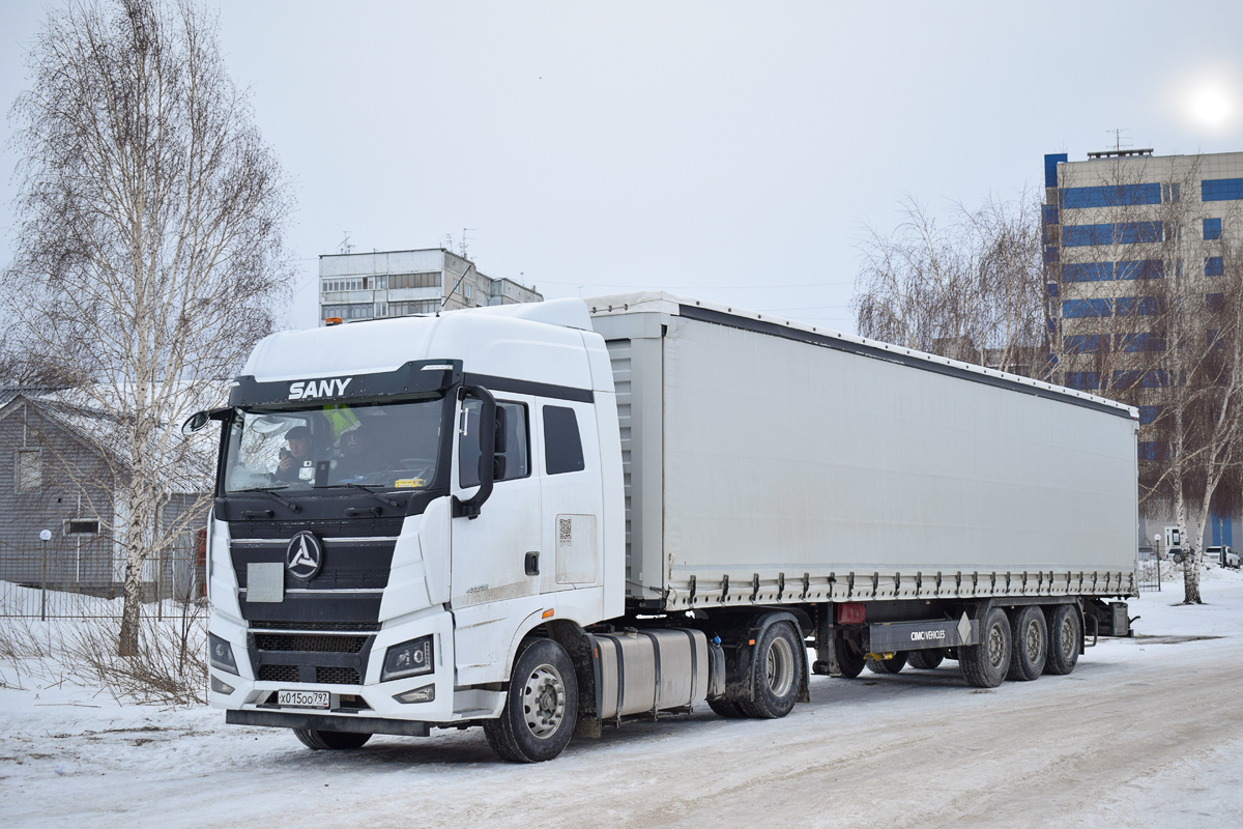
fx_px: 1554
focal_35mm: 45
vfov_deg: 29.9
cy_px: 414
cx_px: 622
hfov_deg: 43.6
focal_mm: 30
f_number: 6.3
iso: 400
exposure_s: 1/1000
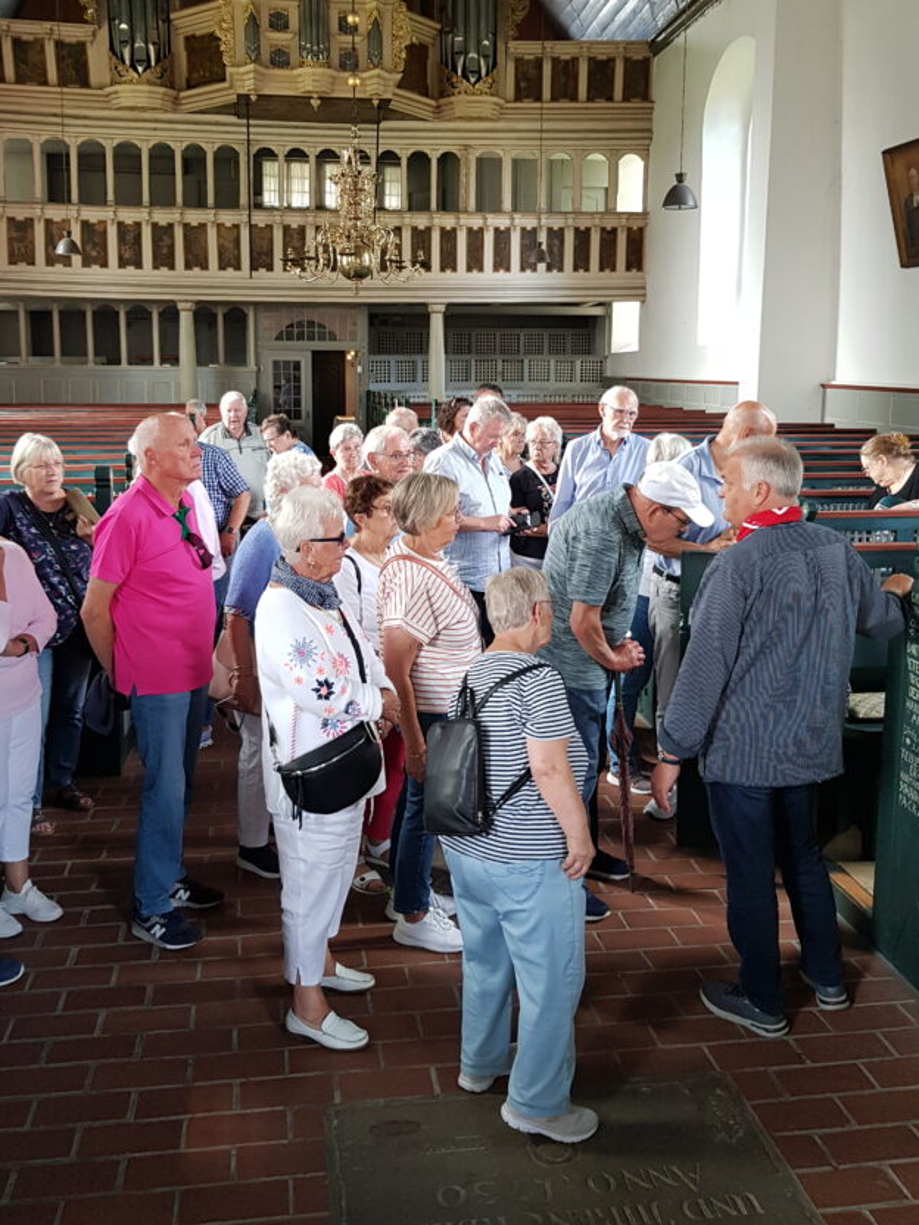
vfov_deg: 56.6
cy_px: 533
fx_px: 1133
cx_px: 420
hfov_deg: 44.1
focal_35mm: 32
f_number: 1.7
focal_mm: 4.2
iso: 160
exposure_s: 1/33
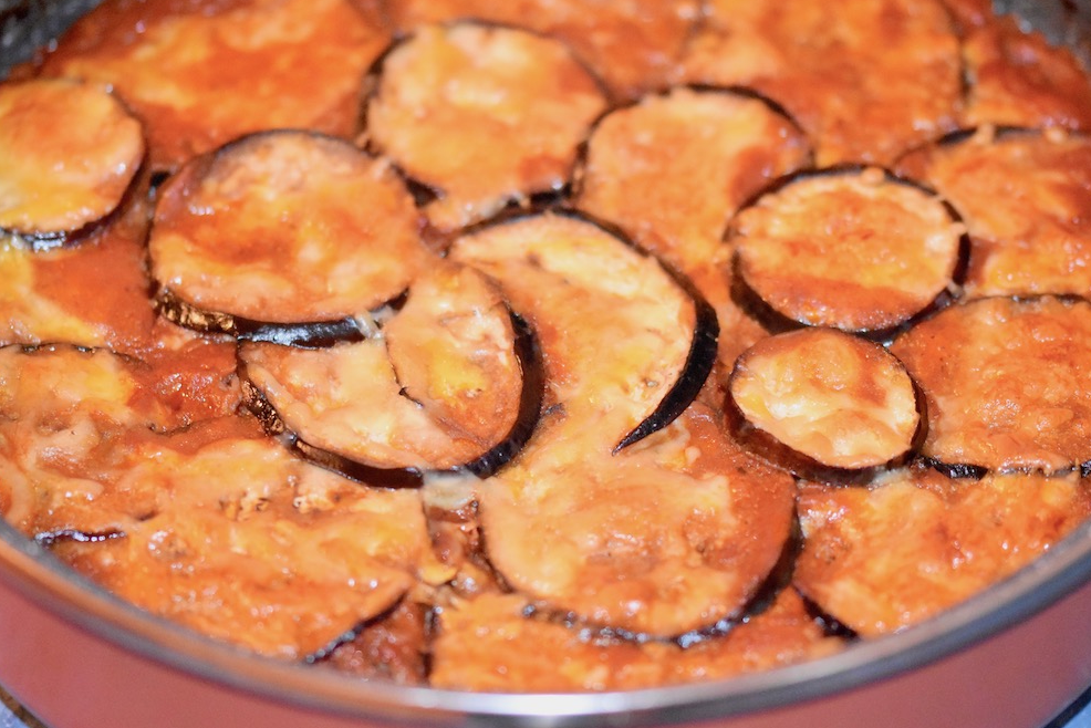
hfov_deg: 12.6
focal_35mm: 164
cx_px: 555
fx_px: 4957
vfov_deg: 8.4
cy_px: 352
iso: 5000
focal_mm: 105
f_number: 3.2
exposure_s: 1/60
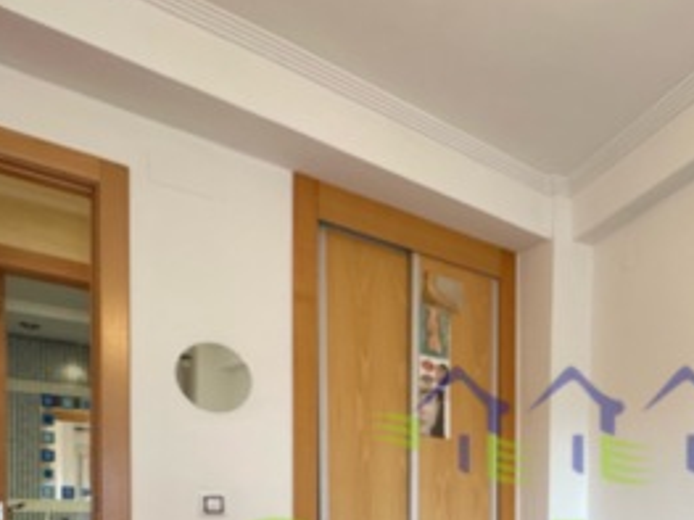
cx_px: 562
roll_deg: -0.7
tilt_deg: -0.4
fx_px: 641
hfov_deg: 52.9
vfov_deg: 38.4
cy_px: 538
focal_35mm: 32
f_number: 2.2
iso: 160
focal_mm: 2.22
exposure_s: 1/100
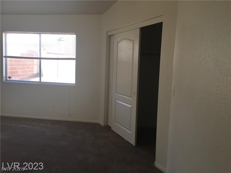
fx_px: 194
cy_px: 86
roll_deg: -3.4
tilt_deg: -4.5
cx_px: 116
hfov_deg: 61.7
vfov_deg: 48.2
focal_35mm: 29
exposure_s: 1/120
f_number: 2.2
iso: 40
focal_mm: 4.15
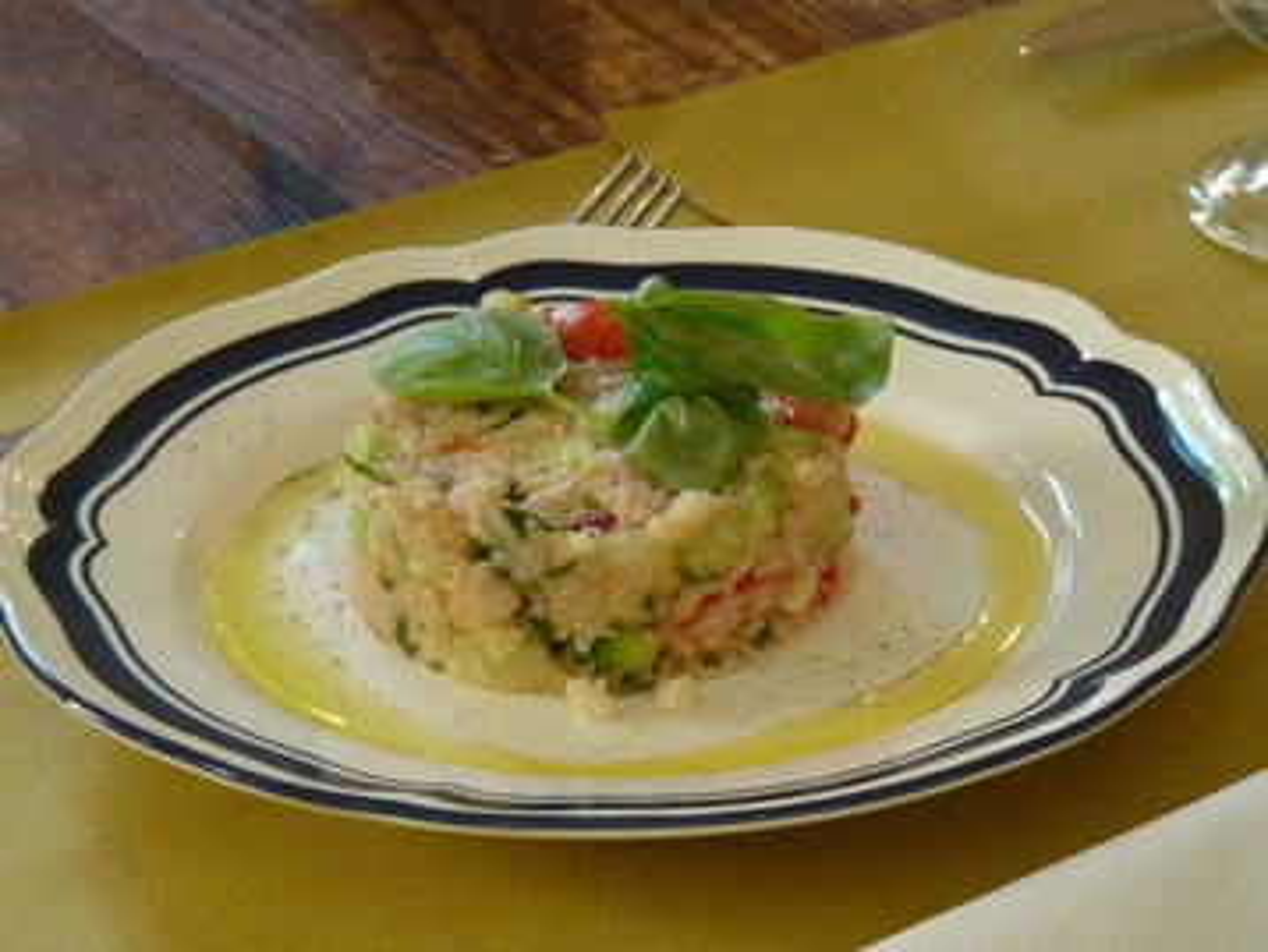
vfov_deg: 7.6
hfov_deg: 10.1
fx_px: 7184
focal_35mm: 196
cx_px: 634
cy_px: 476
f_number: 3.7
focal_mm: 34.9
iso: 800
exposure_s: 1/30
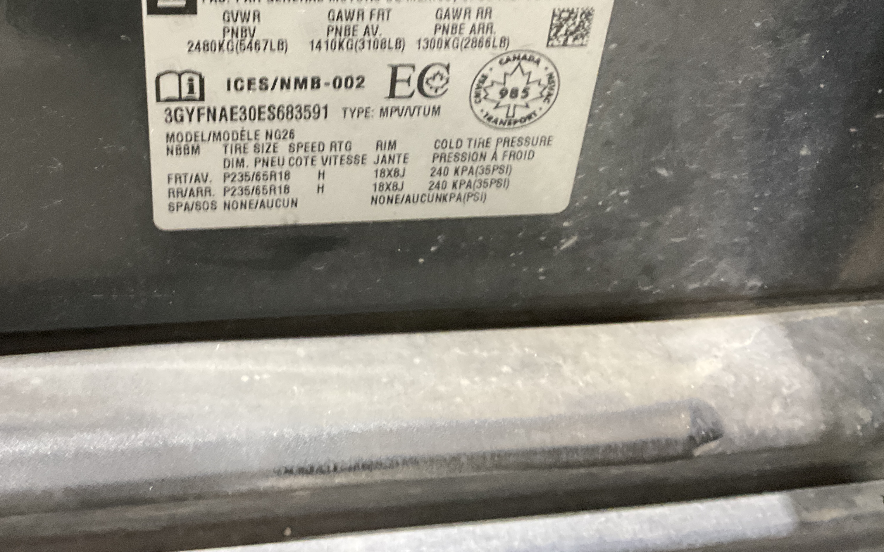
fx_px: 988
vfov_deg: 30.5
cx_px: 334
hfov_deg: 47.8
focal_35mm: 41
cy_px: 112
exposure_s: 1/30
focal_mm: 3
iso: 400
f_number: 1.8
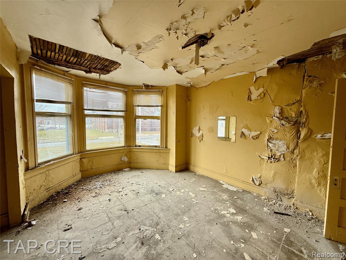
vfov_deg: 85.7
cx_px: 173
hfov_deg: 102.1
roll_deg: -0.4
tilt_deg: -4.2
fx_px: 140
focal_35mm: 14
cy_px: 130
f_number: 2.2
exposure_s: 1/99
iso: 50
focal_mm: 2.22
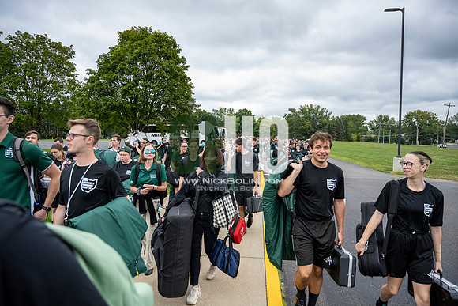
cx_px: 229
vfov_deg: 53.2
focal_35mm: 24
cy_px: 153
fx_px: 305
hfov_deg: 73.7
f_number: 4
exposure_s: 1/4000
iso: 1250
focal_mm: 24
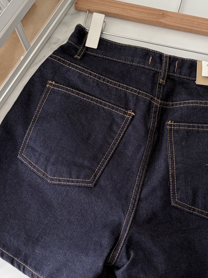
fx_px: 337
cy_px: 142
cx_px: 132
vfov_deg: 44.8
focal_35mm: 42
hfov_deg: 34.1
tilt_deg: -71.8
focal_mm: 5.96
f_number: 1.6
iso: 80
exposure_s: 1/60
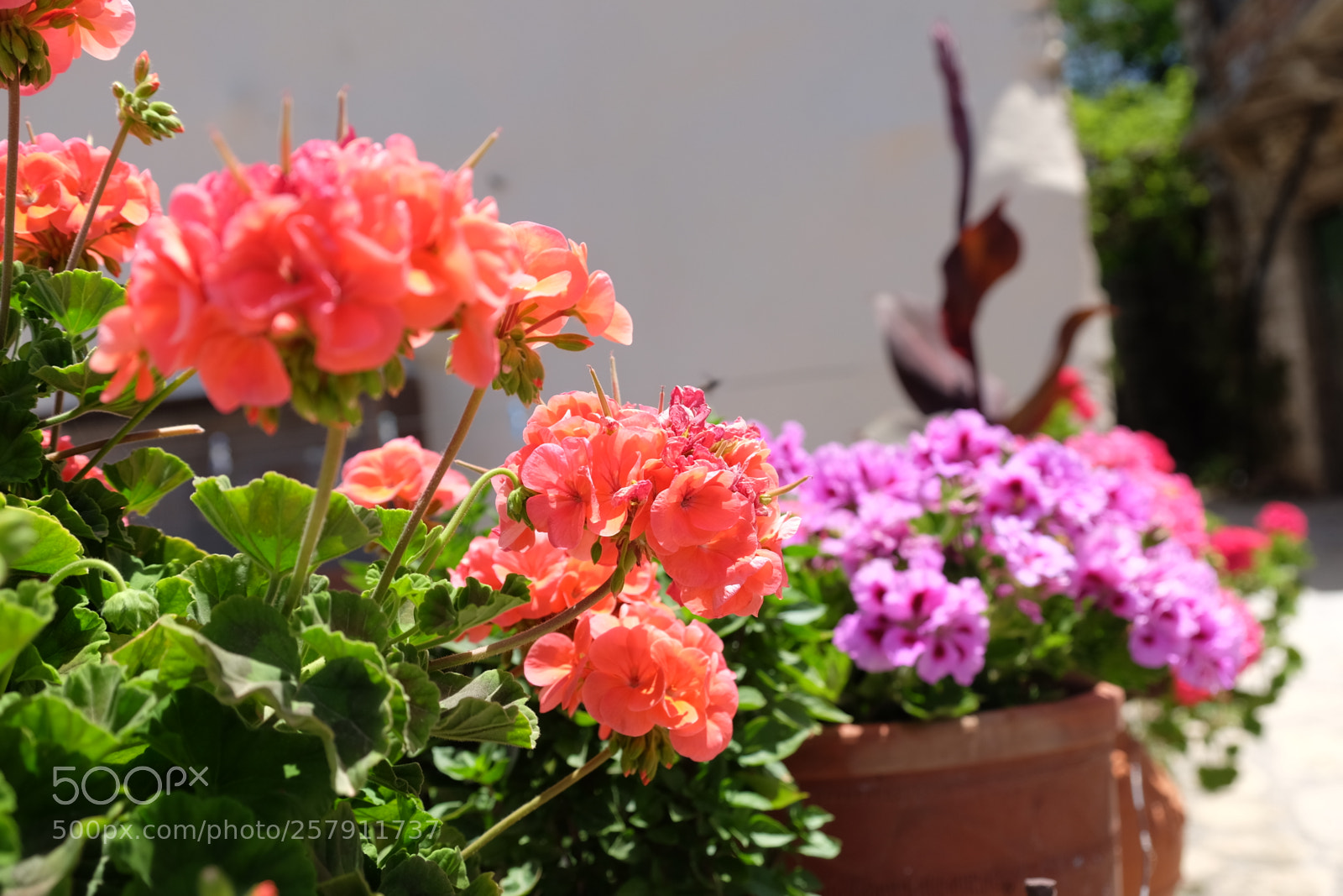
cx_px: 672
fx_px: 1567
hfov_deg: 46.4
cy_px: 448
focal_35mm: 42
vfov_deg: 31.9
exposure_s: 1/280
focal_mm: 27.9
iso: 200
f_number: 4.2
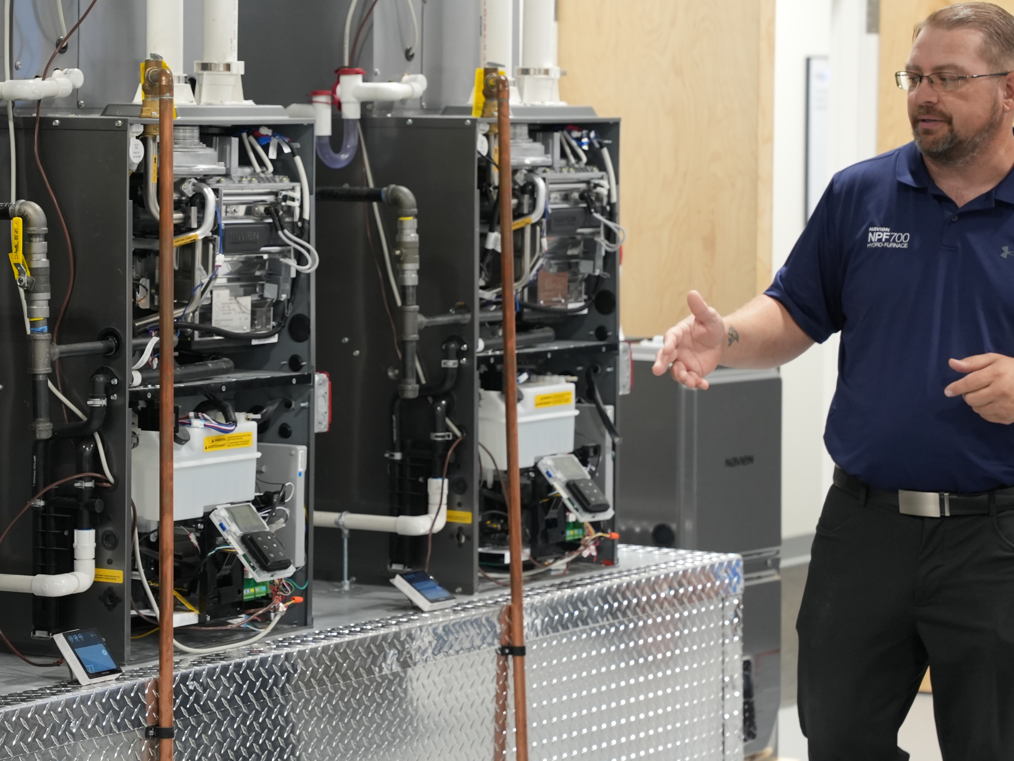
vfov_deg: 11.3
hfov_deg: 15.0
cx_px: 270
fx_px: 3837
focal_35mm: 131
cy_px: 220
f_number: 4
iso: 1250
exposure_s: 1/160
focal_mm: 70
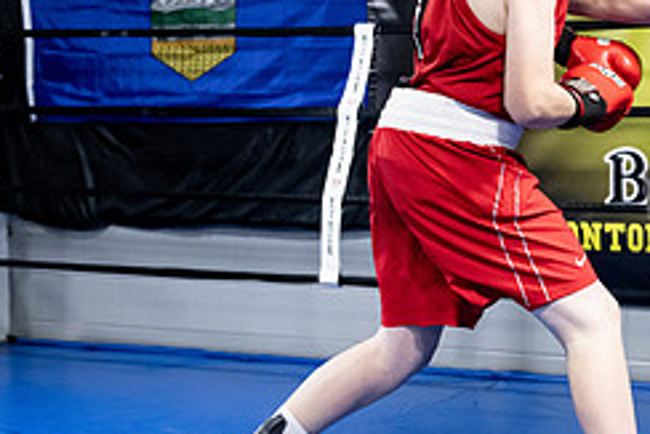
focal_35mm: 100
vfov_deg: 13.7
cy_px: 201
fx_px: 1807
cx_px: 650
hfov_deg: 19.8
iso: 8000
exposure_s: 1/1000
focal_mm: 42
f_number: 2.8
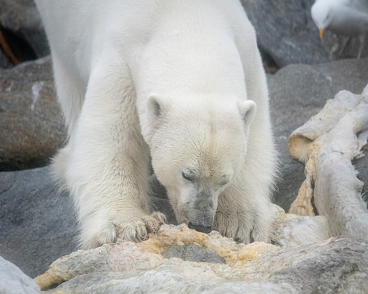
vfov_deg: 2.0
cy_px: 158
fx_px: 8231
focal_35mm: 756
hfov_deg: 2.6
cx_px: 193
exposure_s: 1/2000
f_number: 6.3
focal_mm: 600
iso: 3200
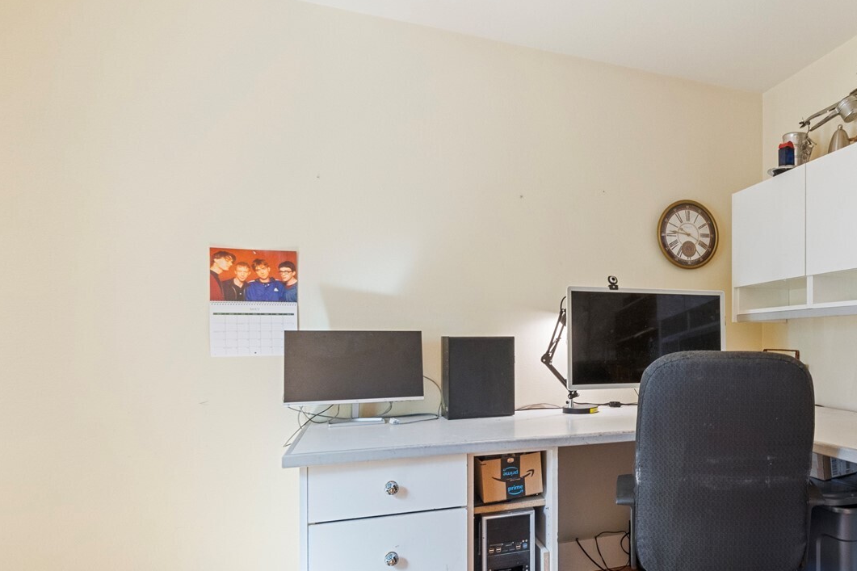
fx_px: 571
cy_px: 369
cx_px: 669
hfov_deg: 67.7
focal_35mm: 24
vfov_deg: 52.3
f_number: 10
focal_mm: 10
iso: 1000
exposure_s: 1/4
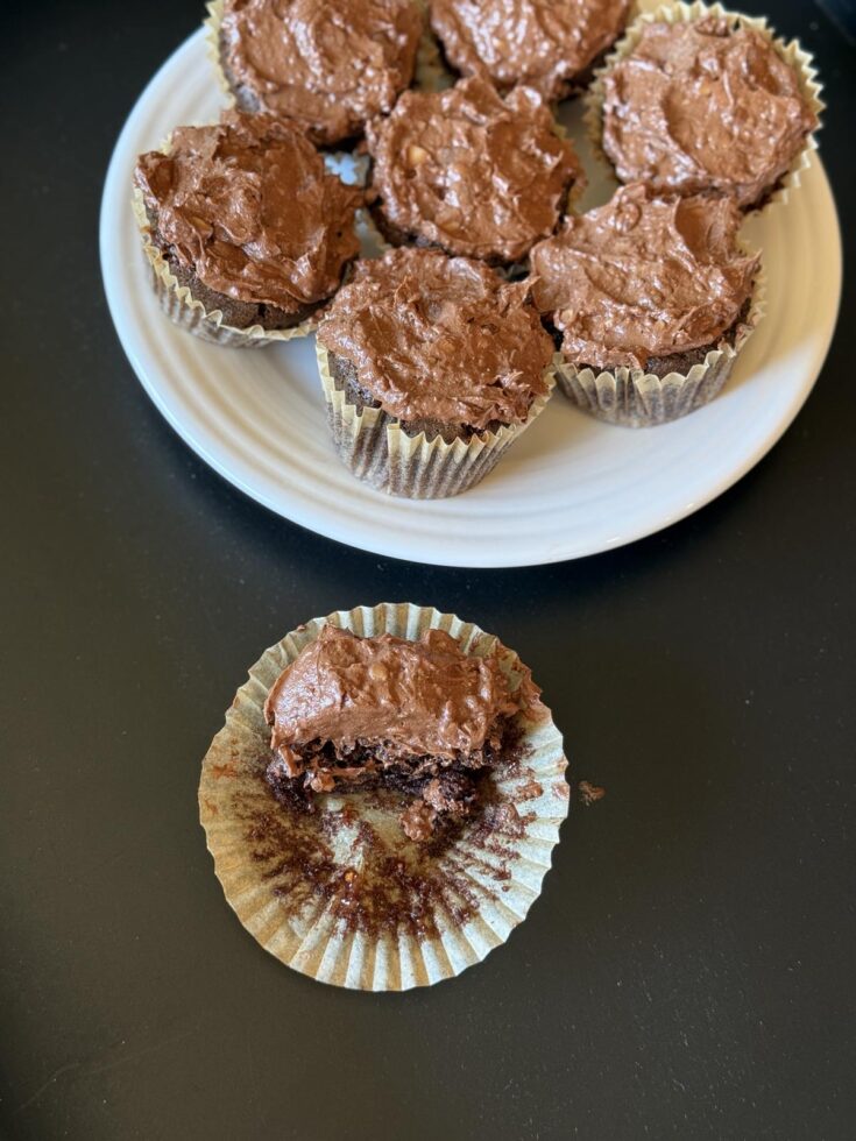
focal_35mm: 48
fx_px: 1583
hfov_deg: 30.3
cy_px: 570
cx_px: 428
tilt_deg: -65.4
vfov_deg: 39.7
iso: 100
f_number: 1.78
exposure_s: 1/60
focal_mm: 6.76
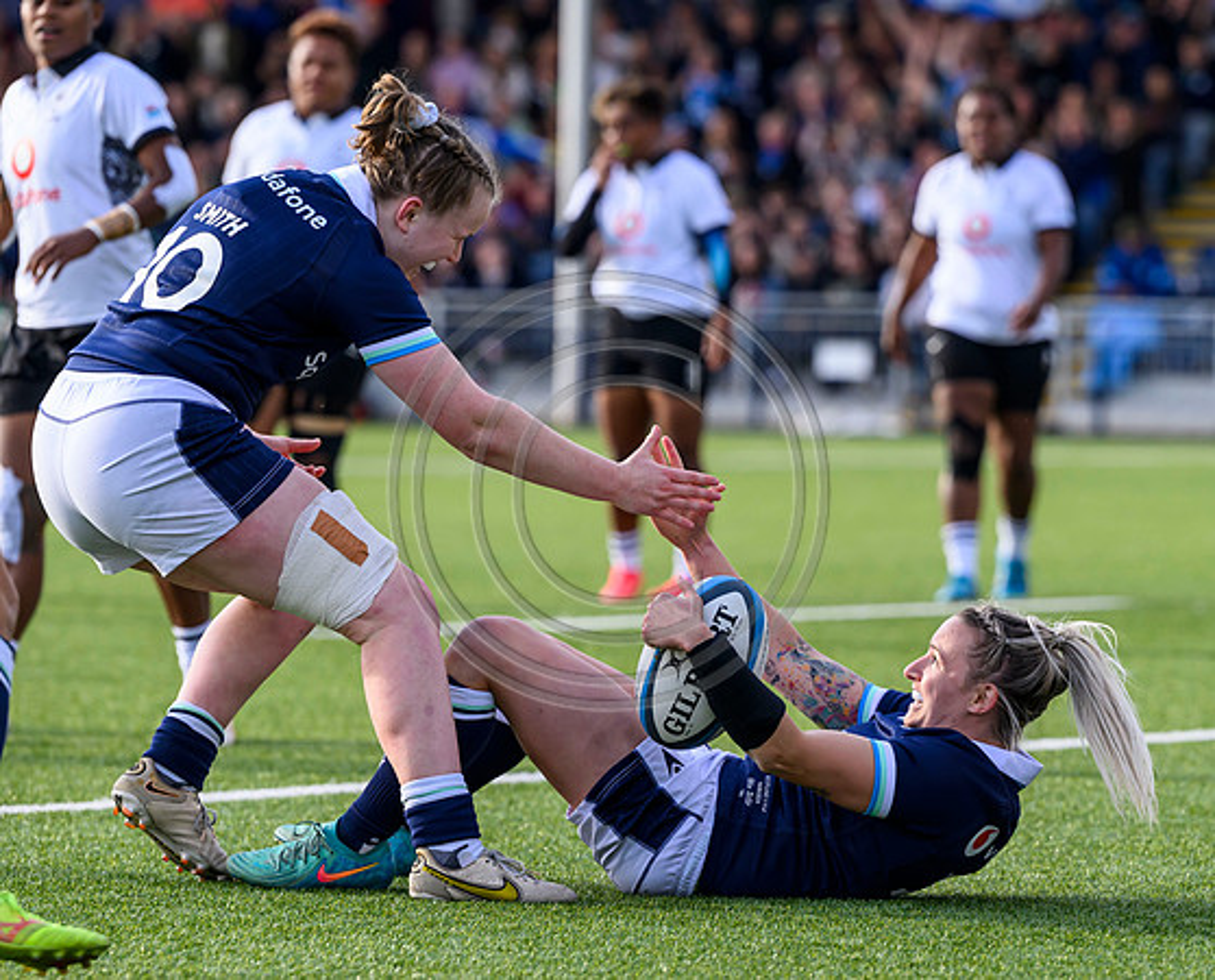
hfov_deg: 6.7
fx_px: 10310
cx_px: 837
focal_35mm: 286
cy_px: 582
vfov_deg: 5.4
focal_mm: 180
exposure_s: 1/1600
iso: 500
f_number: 4
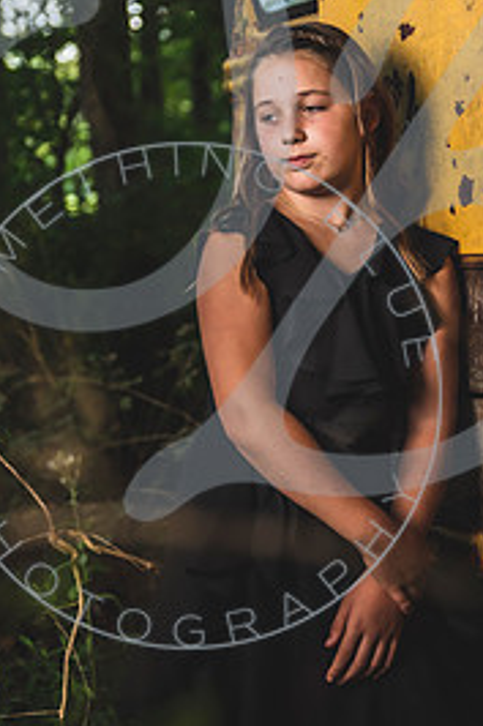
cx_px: 311
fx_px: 1874
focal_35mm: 93
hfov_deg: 14.7
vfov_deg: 21.7
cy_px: 188
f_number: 2.8
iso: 100
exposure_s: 1/160
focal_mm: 55
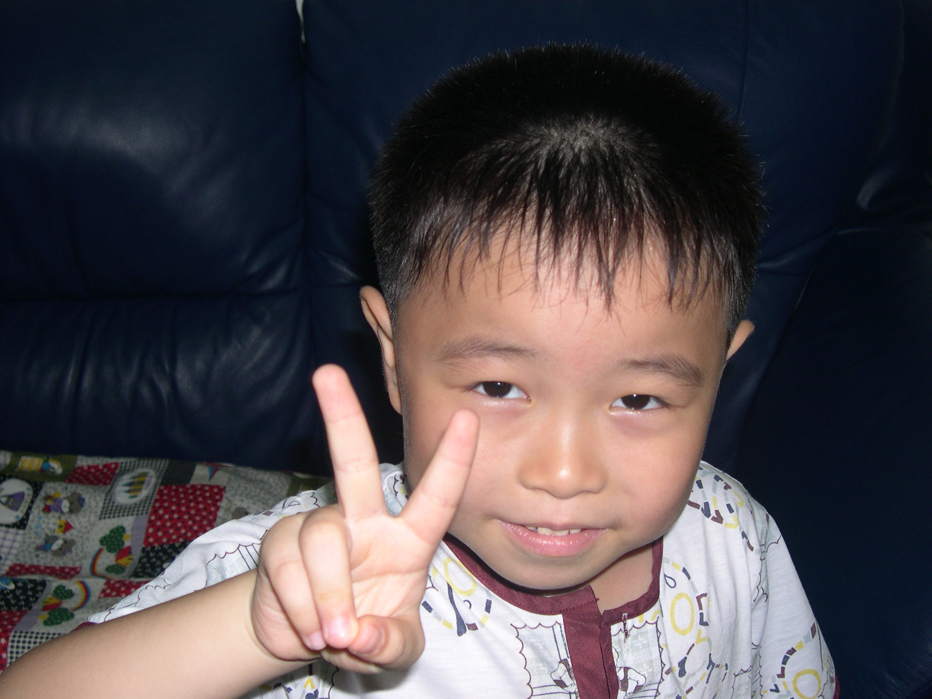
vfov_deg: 30.9
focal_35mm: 47
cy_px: 350
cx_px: 466
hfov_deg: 40.4
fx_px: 1265
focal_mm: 10.1
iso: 100
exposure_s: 1/60
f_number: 3.1
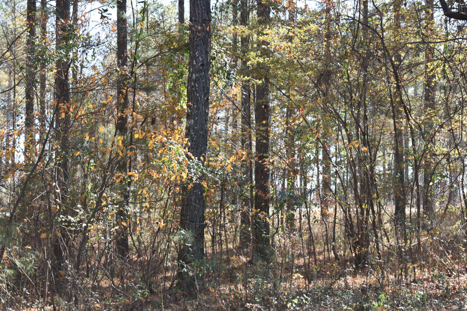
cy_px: 156
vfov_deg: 16.6
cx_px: 234
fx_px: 1070
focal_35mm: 82
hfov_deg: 24.6
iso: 400
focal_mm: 55
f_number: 7.1
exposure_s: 1/200
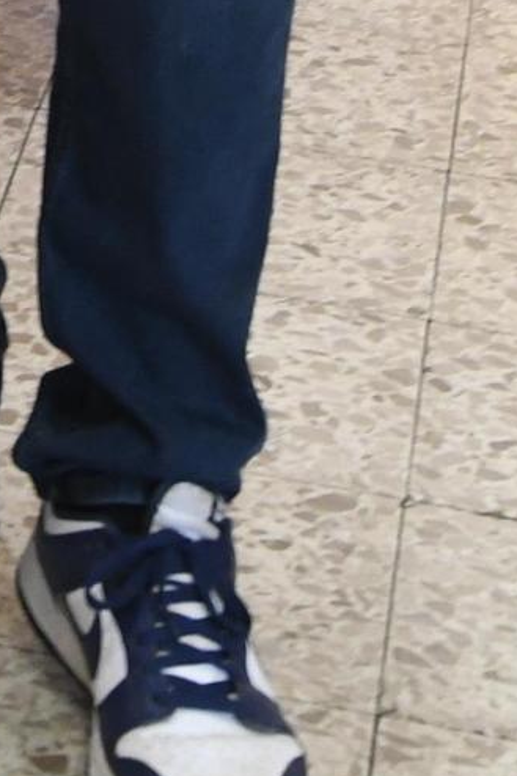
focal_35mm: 210
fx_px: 4527
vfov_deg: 8.6
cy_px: -1313
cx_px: -948
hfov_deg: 6.1
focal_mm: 24
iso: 1600
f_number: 4.5
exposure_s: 1/80
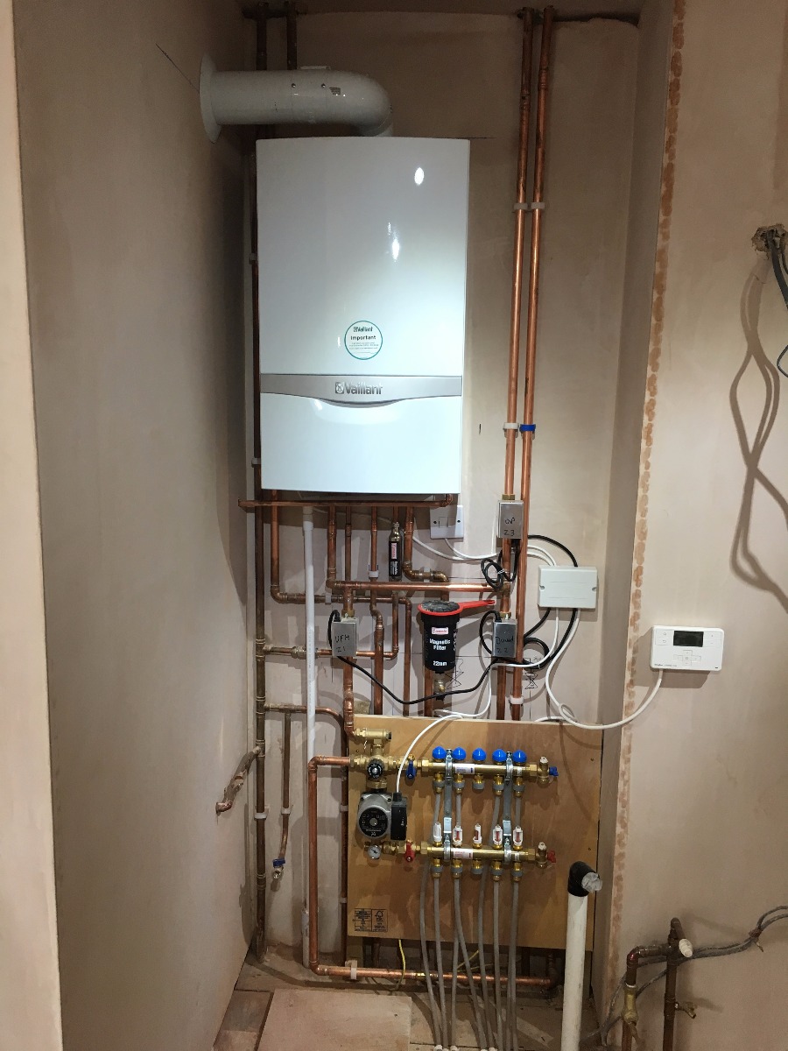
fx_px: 880
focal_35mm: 29
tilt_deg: -11.6
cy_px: 526
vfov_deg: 61.7
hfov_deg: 48.2
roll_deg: -1.6
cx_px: 394
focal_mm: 4.15
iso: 50
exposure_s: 1/33
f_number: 2.2
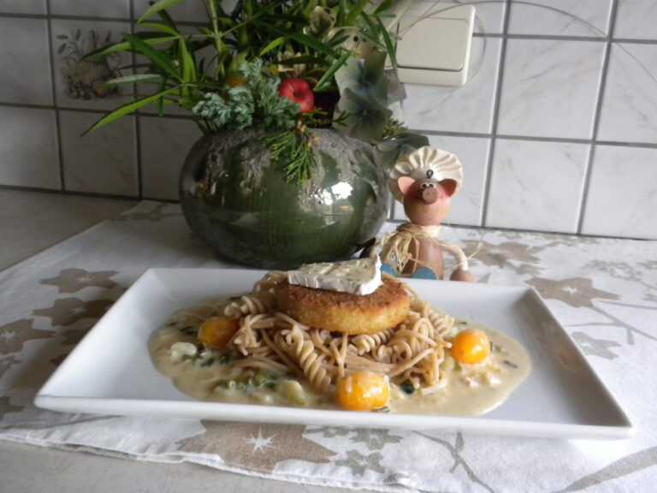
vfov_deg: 38.7
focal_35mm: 37
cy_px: 246
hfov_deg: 50.1
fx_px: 702
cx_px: 328
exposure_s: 1/25.1
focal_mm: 6.6
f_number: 3.5
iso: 400
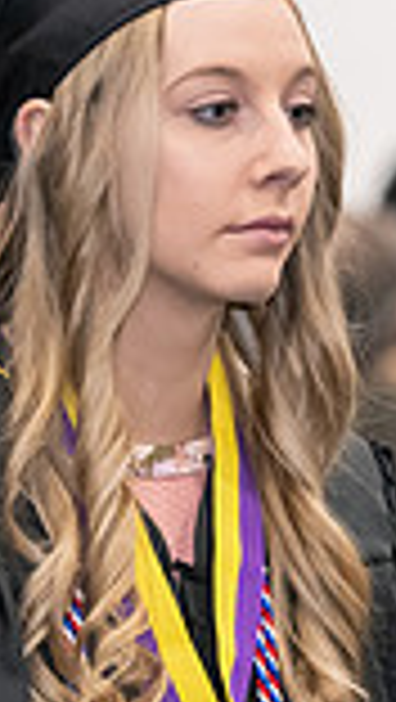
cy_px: 317
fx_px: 9407
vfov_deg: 4.3
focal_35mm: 505
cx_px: 310
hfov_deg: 2.4
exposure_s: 1/200
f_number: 3.2
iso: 3200
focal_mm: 130
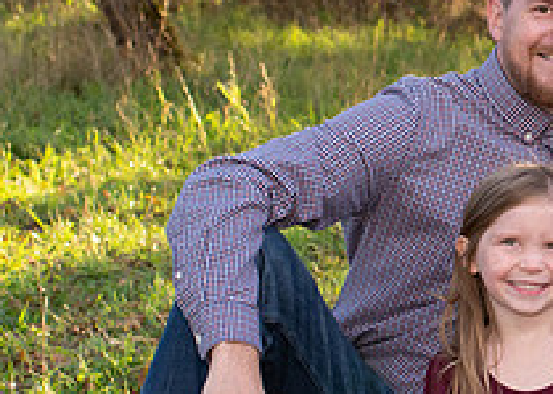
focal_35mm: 147
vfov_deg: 9.8
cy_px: 197
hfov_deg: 13.4
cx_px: 636
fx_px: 2307
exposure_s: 1/320
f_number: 4
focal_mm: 35
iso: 320
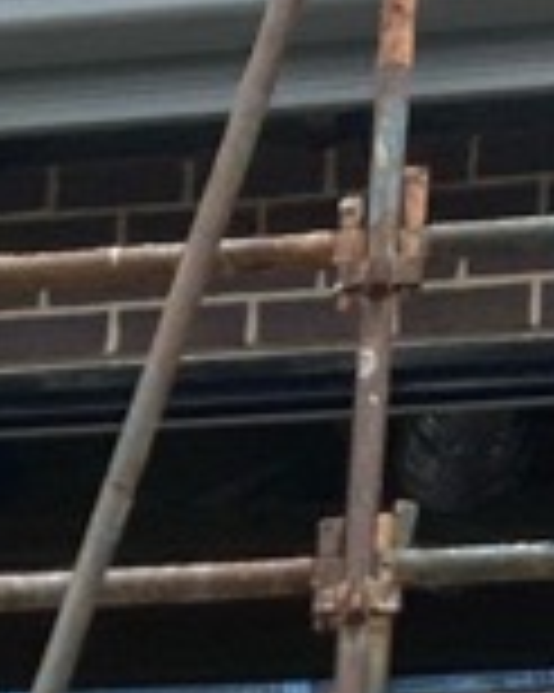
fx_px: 4062
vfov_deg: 7.6
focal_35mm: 198
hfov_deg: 7.4
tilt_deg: +0.4
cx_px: -730
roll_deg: -2.5
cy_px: 2511
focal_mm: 4.25
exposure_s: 1/698
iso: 32
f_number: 1.8
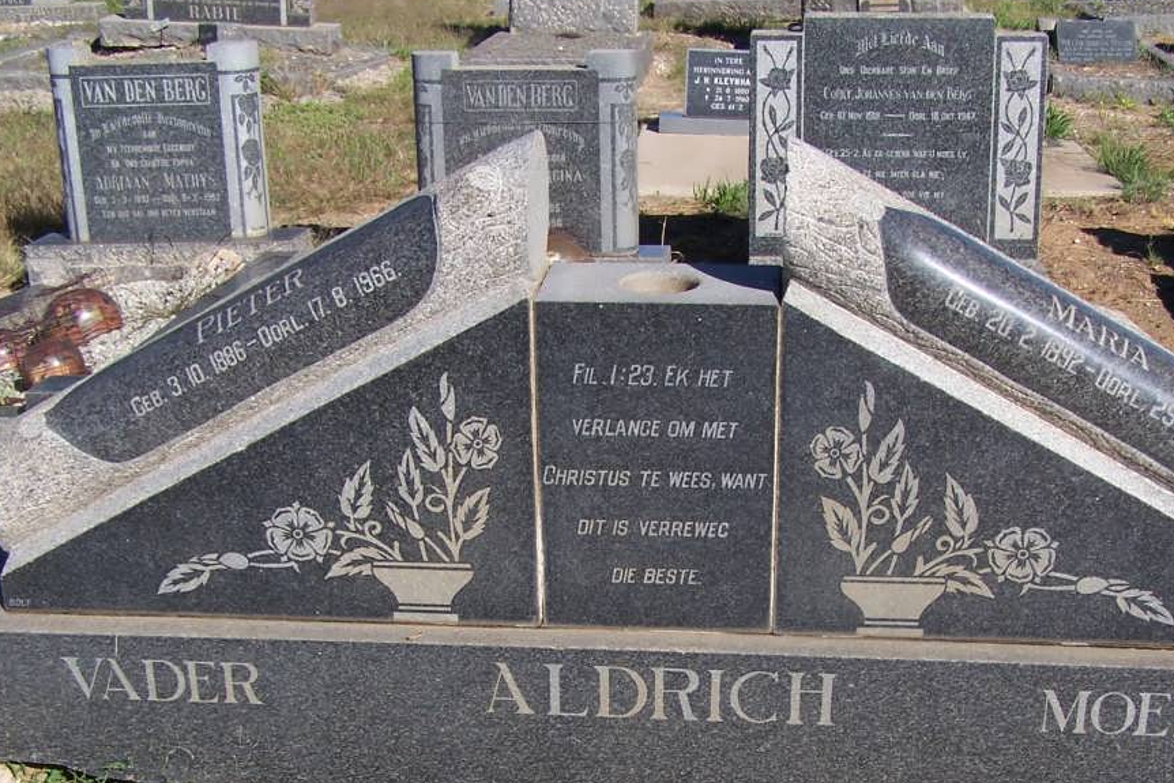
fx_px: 1794
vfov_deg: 24.3
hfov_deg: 36.1
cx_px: 693
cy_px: 596
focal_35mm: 55
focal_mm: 6.3
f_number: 4
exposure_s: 1/1000
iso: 80
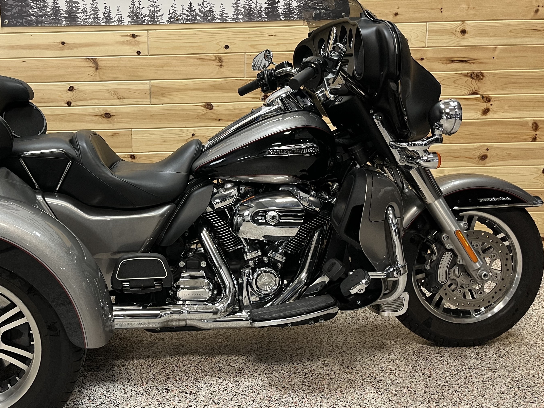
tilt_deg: -10.0
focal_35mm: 39
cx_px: 173
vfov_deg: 36.7
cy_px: 174
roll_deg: +1.7
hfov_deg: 47.0
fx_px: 613
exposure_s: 1/60
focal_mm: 5.1
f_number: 1.6
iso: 100
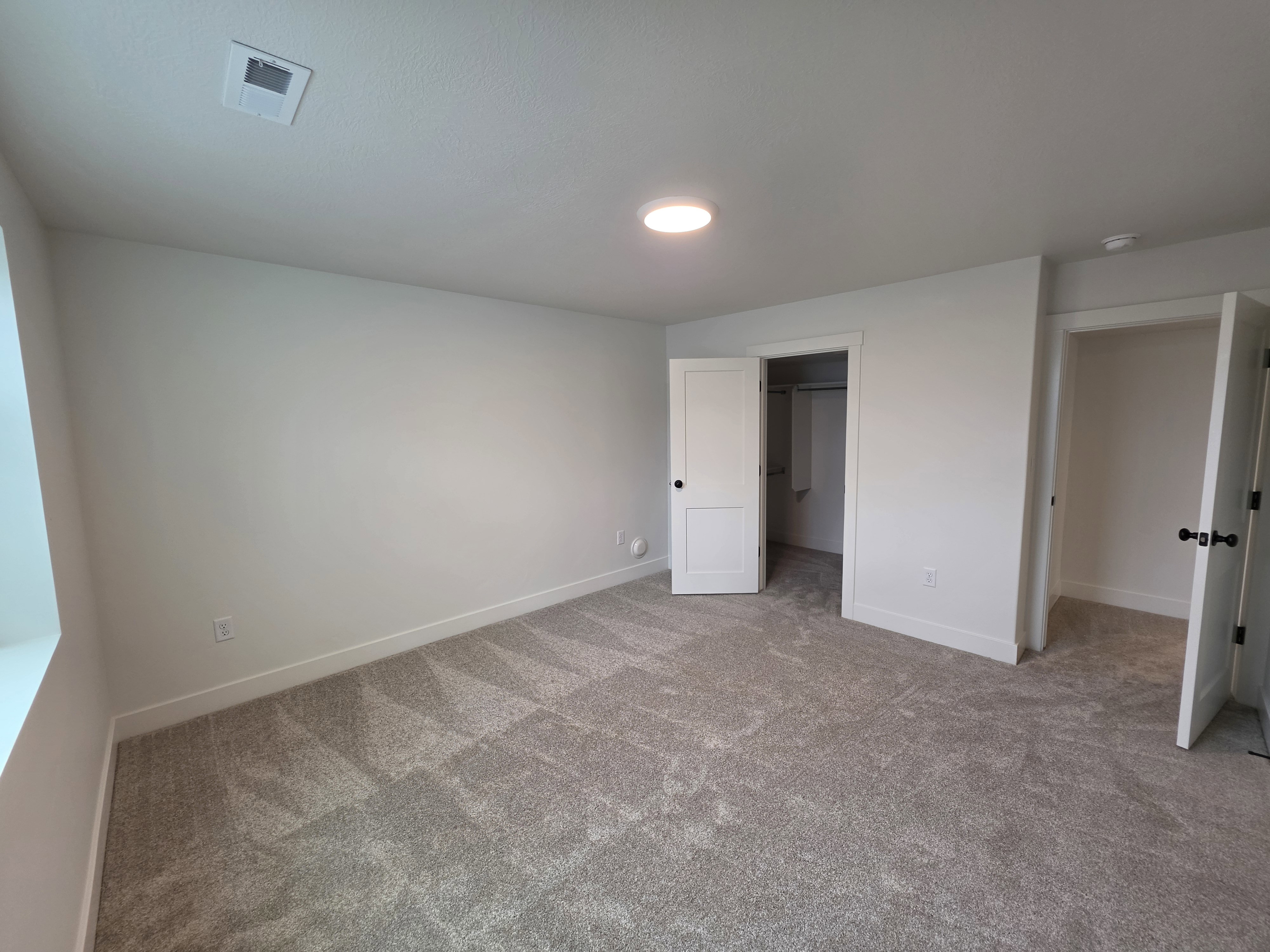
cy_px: 476
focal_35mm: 13
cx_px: 635
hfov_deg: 106.2
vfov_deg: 89.9
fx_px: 477
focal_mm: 2.2
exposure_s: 1/120
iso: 100
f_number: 1.9
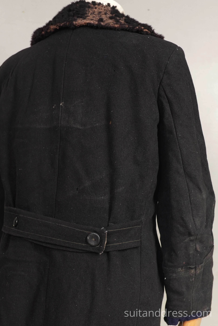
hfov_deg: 27.5
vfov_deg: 40.3
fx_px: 445
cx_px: 110
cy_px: 162
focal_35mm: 49
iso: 250
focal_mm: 32
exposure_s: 1/13
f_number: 5.6
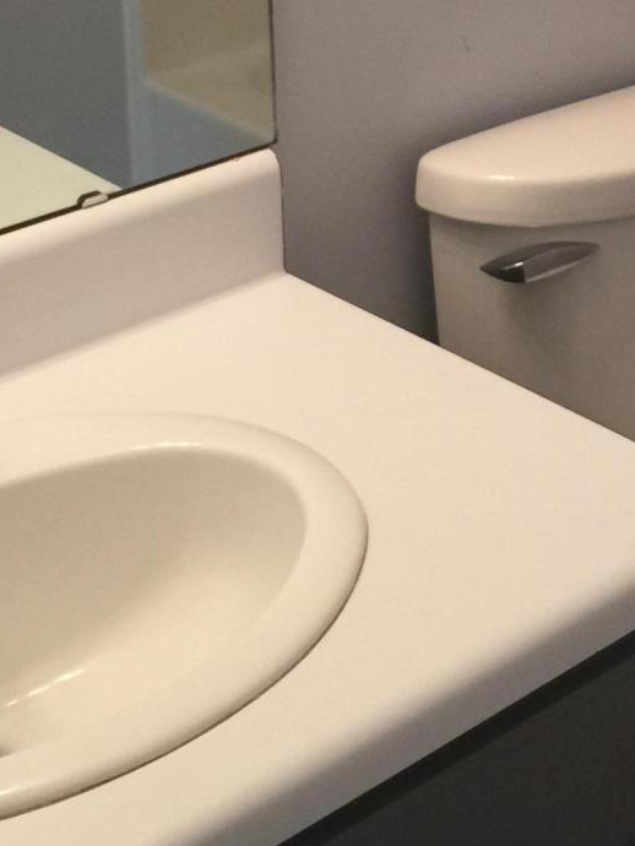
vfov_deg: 21.6
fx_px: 2053
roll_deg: +0.4
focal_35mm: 84
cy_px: -167
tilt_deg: -12.4
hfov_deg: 17.2
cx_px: 610
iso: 50
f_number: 2.2
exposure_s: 1/15
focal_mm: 4.15
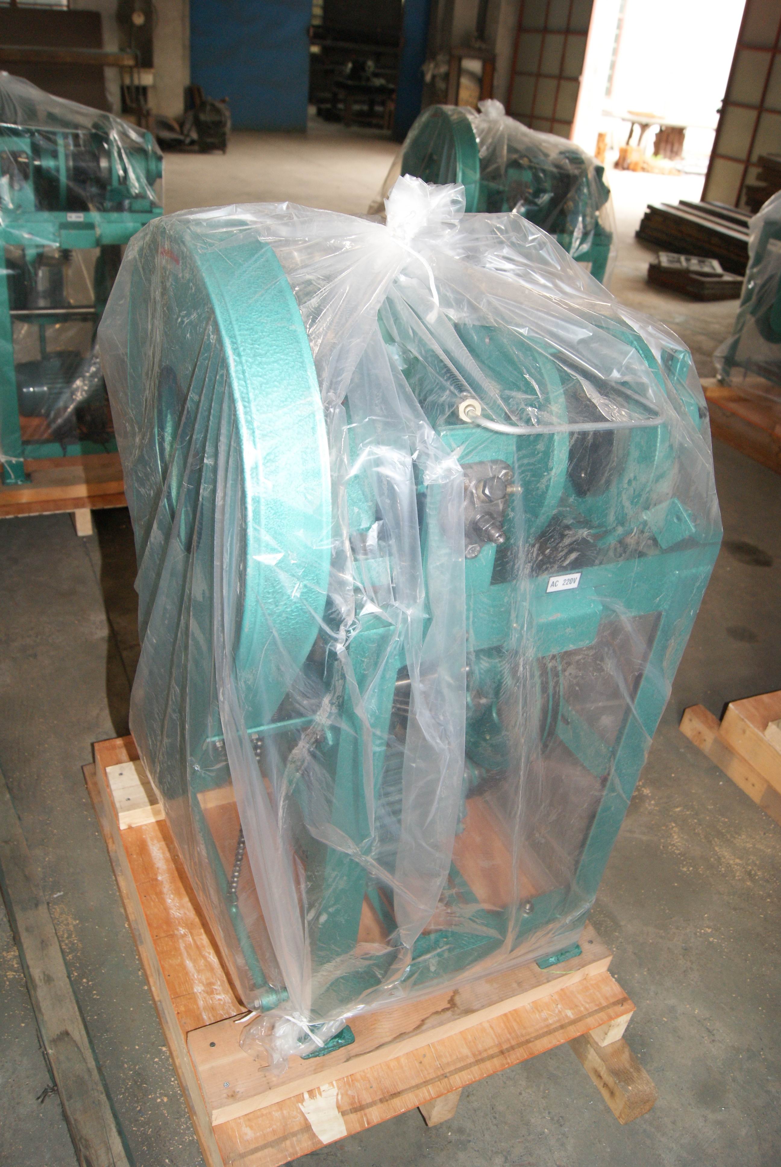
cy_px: 584
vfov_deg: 67.3
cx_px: 390
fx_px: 876
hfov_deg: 48.0
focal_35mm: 27
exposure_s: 1/60
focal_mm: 18
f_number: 5.6
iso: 400
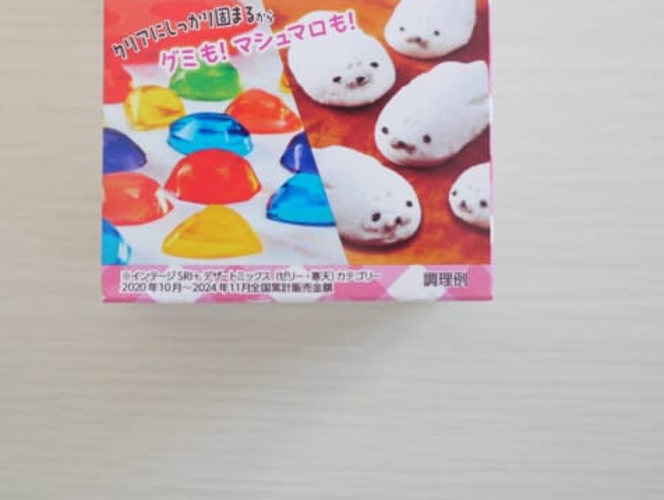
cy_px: -3
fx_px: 1613
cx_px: 278
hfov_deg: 23.2
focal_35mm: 84
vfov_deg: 17.2
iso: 250
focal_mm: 20
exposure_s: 1/60
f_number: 1.7
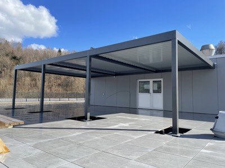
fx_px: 169
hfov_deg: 67.3
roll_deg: -0.4
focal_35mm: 26
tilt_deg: +4.3
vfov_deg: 53.1
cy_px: 84
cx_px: 112
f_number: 1.6
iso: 32
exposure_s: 1/2174
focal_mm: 4.2
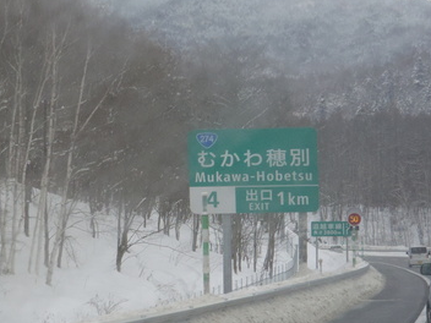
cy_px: 149
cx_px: 229
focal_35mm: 167
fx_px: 2079
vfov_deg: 8.9
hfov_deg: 11.8
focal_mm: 25
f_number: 5.9
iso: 400
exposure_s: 1/250
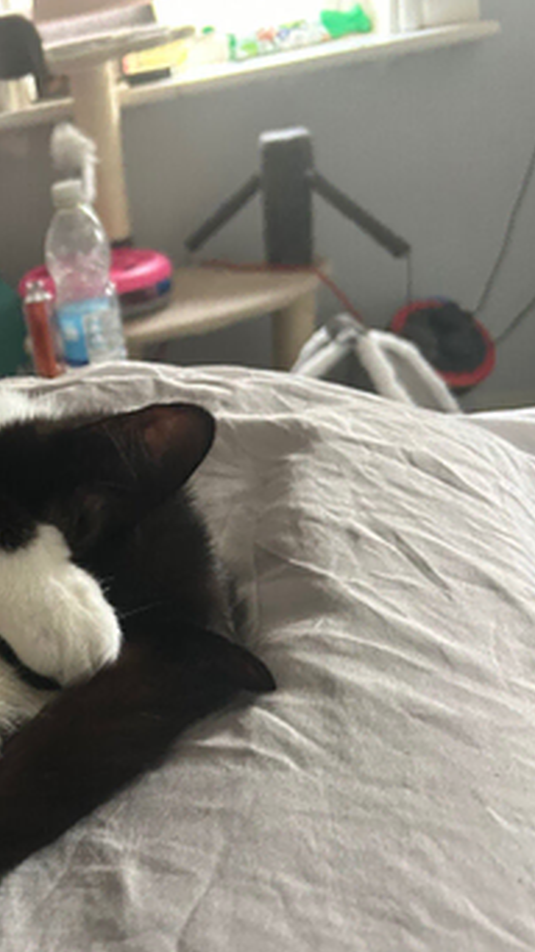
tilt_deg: -22.4
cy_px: 469
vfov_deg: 51.6
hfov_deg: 27.7
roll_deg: +12.0
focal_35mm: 39
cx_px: -54
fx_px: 985
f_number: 1.5
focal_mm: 5.7
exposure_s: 1/60
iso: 500
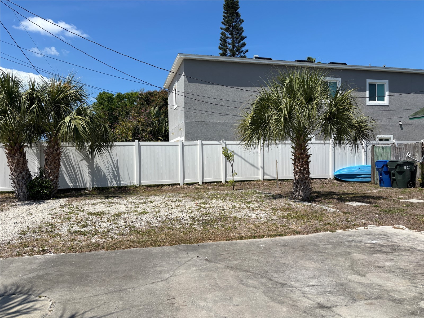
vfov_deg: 53.1
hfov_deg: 67.3
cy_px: 159
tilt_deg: -0.6
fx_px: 318
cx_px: 212
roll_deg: +0.3
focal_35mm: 26
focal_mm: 5.96
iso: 50
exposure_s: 1/4630
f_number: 1.6
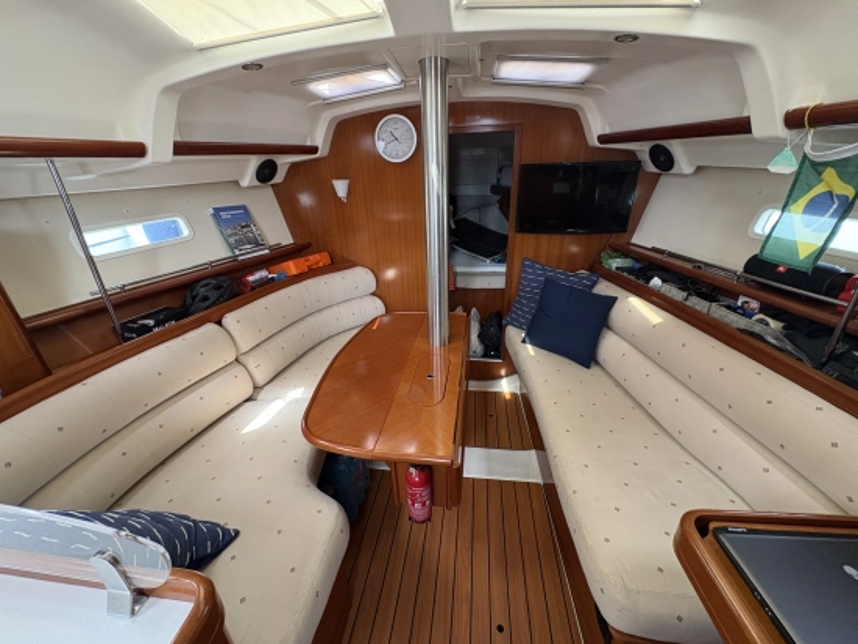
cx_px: 429
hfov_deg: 102.0
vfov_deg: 85.7
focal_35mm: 14
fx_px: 347
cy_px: 322
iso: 200
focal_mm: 2.22
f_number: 2.2
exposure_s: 1/93
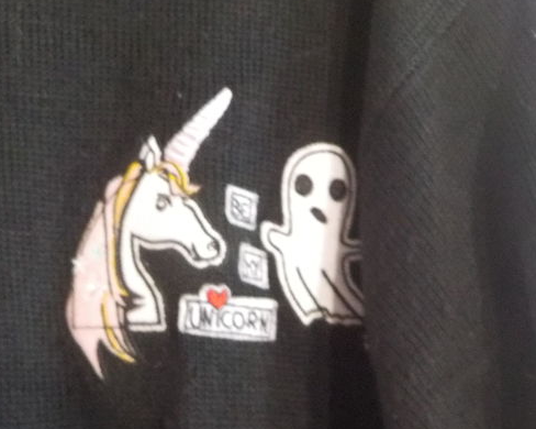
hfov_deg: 31.4
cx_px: 209
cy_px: 284
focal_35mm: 60
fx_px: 951
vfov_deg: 25.3
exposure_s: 1/4
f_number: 3.3
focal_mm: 4.1
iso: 800
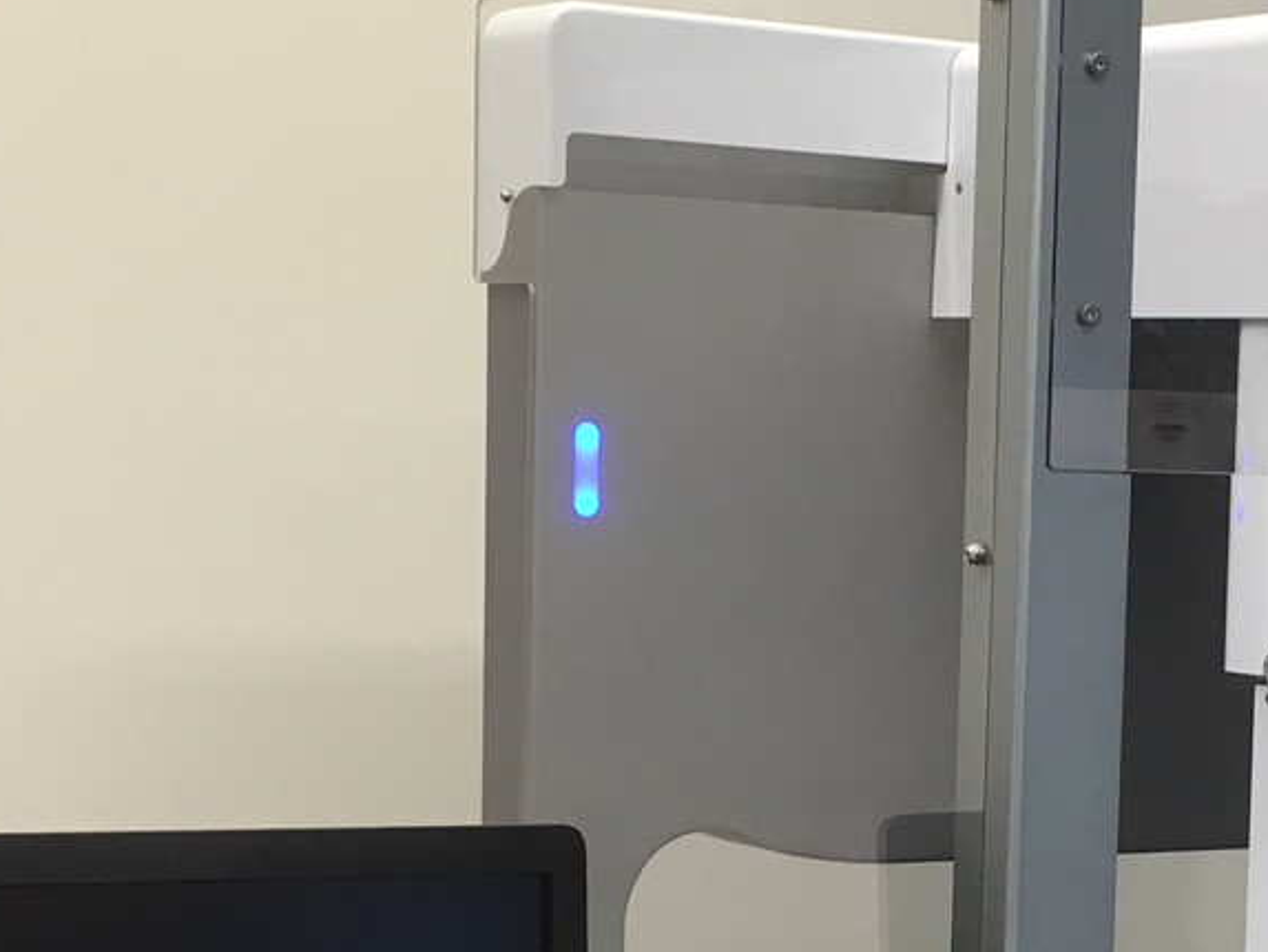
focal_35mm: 102
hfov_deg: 18.8
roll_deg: -1.8
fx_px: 3737
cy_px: 894
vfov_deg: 14.3
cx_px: 1244
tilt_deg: -8.3
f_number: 2.2
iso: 50
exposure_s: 1/30
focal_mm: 4.15
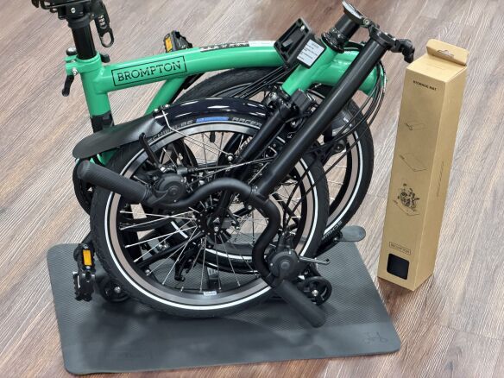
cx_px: 252
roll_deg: -4.8
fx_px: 1456
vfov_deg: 14.8
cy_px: 189
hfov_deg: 19.6
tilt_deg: -31.2
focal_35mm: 100
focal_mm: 16.89
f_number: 2.8
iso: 500
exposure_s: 1/33
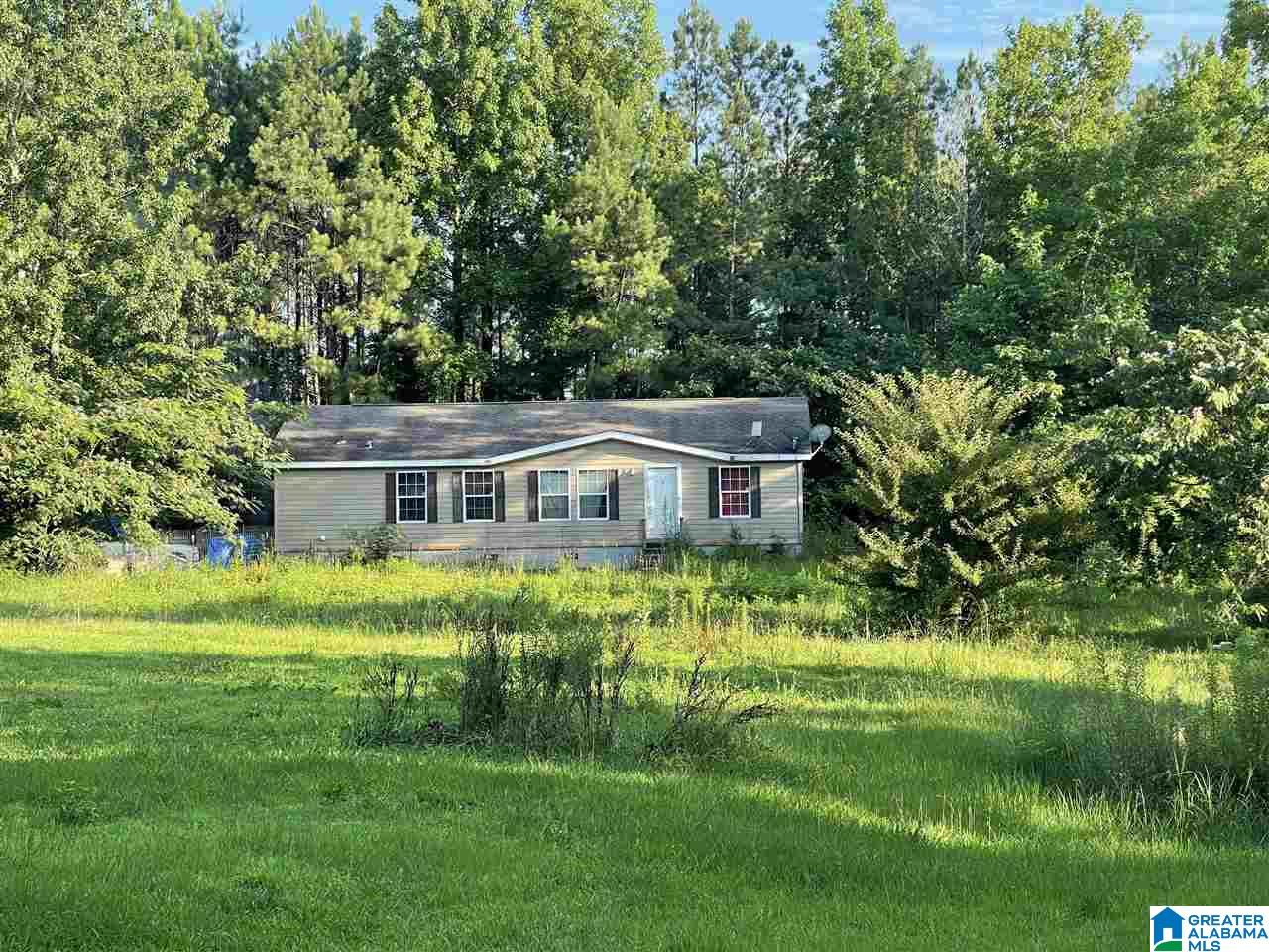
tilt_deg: +0.7
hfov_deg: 30.3
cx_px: 634
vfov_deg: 22.9
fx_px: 2346
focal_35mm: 64
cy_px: 476
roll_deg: +0.4
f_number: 2.2
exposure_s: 1/216
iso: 20
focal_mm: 7.5
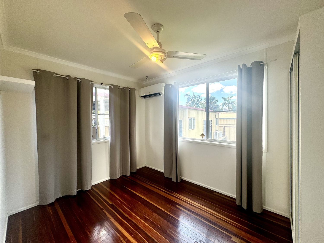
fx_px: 131
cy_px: 122
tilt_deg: -1.2
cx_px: 162
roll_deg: +0.6
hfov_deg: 102.1
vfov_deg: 85.7
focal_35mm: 14
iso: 40
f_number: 2.2
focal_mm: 2.22
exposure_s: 1/110
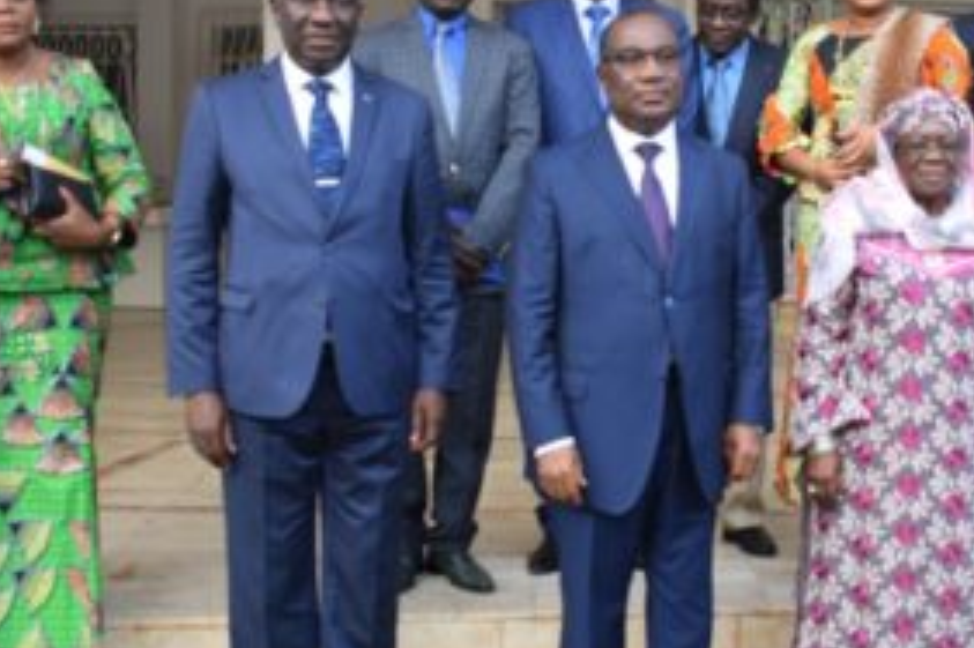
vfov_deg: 26.9
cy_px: 360
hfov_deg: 39.6
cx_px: 544
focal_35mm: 50
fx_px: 1352
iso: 400
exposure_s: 1/100
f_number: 5
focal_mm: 24
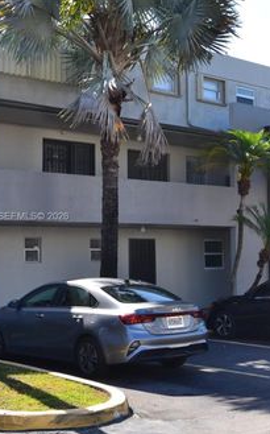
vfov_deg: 32.6
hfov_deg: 20.0
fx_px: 741
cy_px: 217
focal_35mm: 63
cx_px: 270
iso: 400
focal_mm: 27
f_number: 10
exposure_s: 1/250
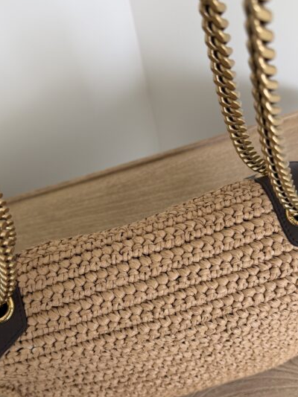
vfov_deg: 50.9
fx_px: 413
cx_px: 150
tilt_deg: -62.1
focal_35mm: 36
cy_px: 244
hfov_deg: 39.7
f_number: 1.78
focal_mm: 6.76
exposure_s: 1/122
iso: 50
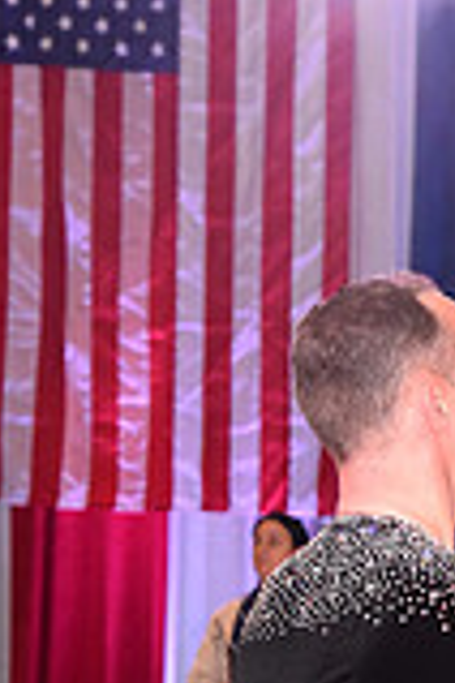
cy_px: 967
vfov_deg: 7.4
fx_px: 5175
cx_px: 702
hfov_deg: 5.0
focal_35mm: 273
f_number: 7.1
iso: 2500
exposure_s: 1/250
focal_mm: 75
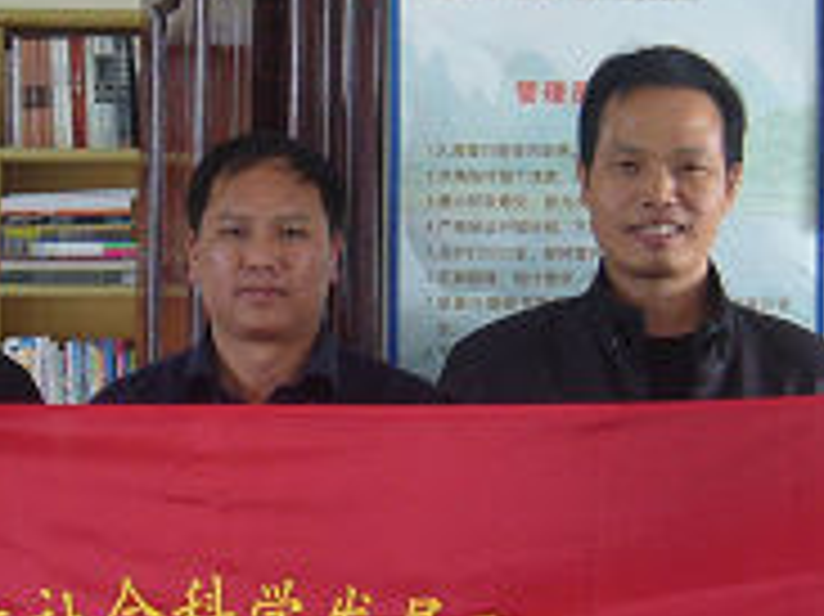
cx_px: 257
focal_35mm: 115
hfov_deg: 17.1
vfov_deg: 12.8
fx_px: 2736
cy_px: 157
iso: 100
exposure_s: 1/30
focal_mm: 5.8
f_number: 2.8
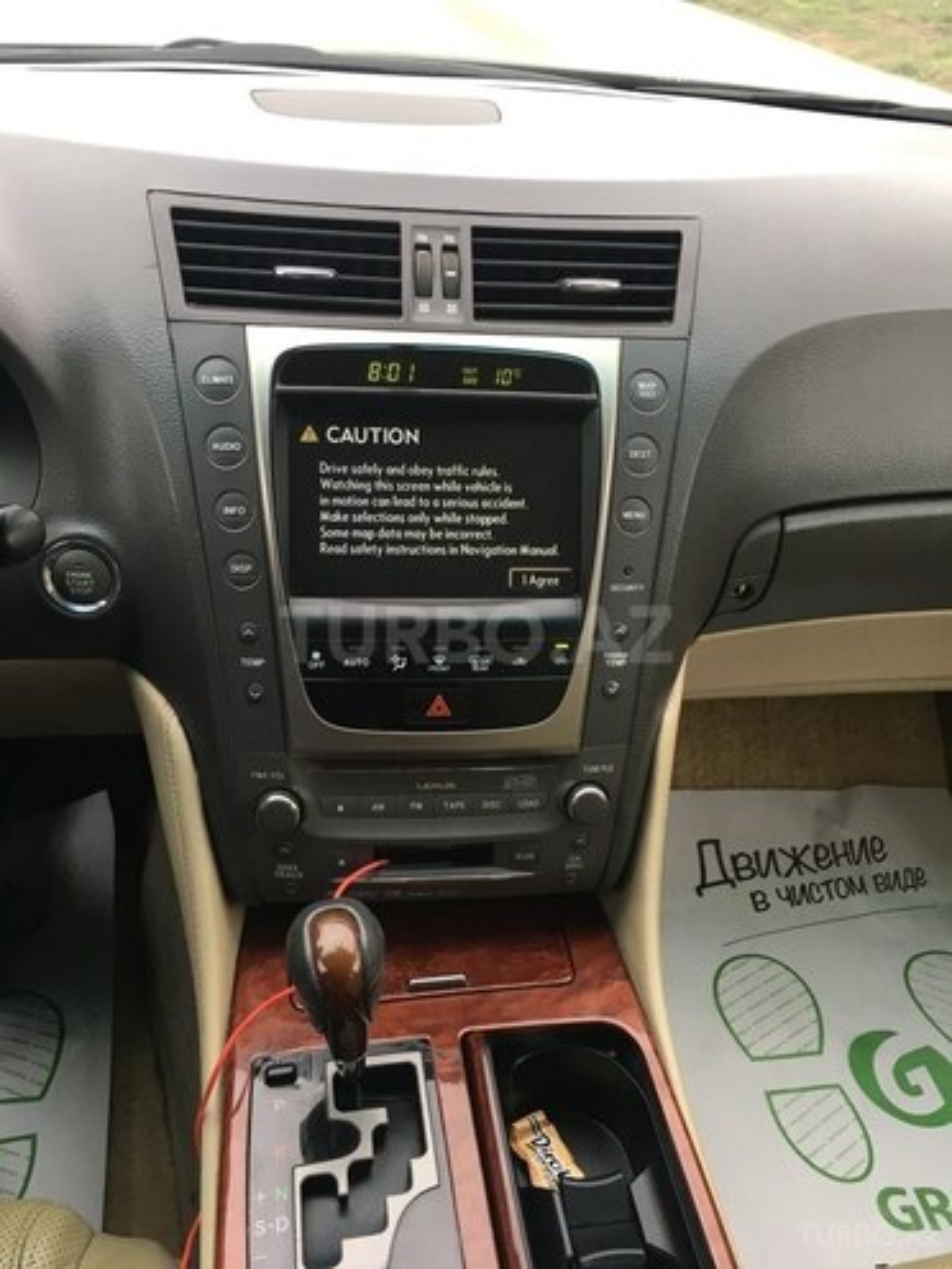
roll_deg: -4.3
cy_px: 634
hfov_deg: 48.2
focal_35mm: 29
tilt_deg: -34.2
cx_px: 476
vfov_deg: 61.7
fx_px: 1063
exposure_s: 1/33
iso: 32
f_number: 2.2
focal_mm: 4.15
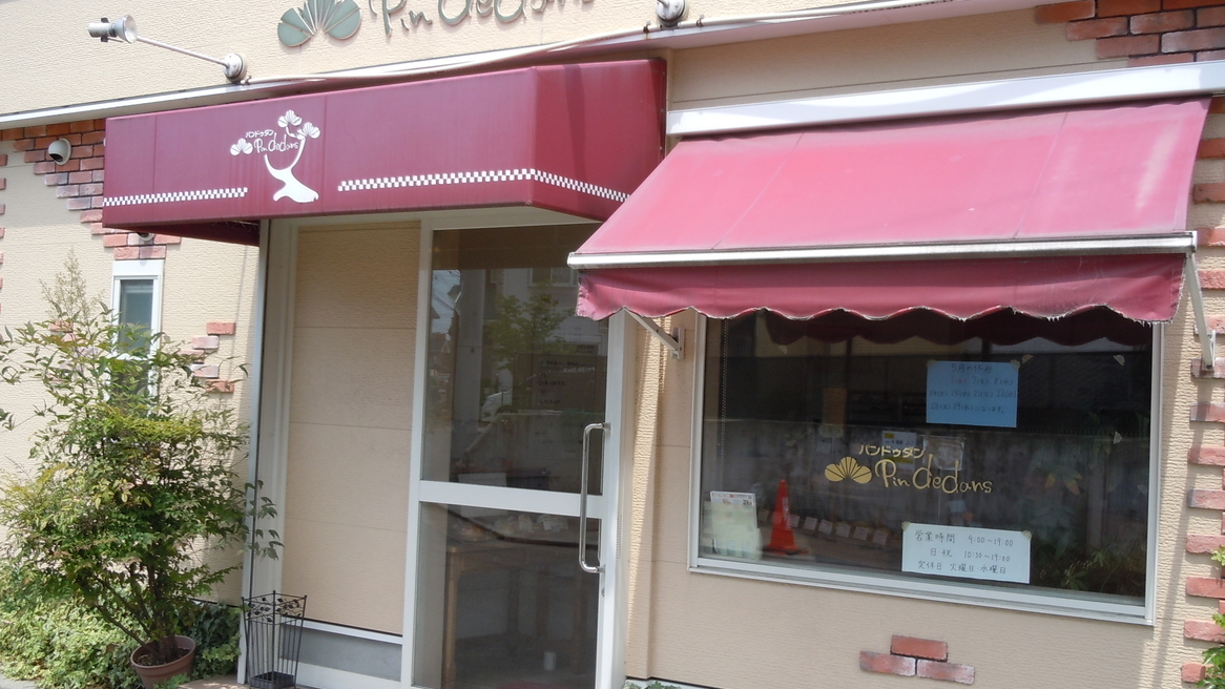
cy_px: 339
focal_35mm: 37
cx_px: 615
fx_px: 1202
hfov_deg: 54.0
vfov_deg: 32.0
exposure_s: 1/250
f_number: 4
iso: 100
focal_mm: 5.9
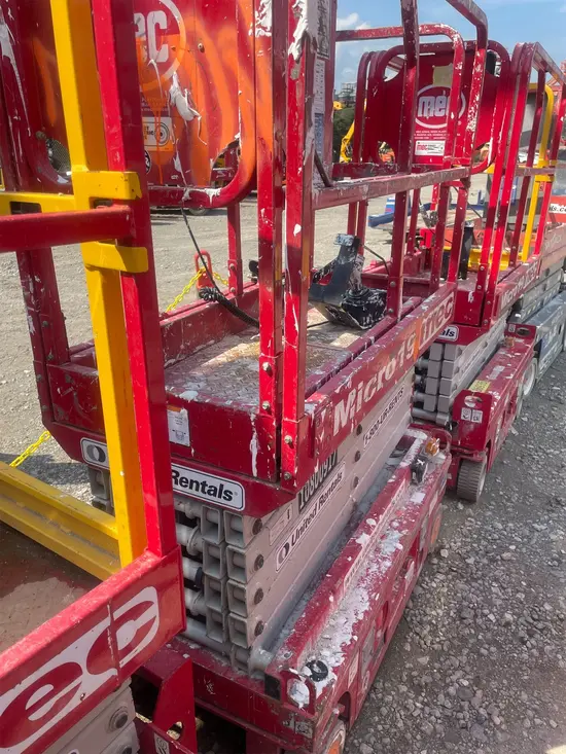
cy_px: 377
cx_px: 283
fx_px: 567
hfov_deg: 53.1
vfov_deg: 67.3
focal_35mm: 26
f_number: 1.6
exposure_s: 1/1490
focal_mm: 4.2
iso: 32
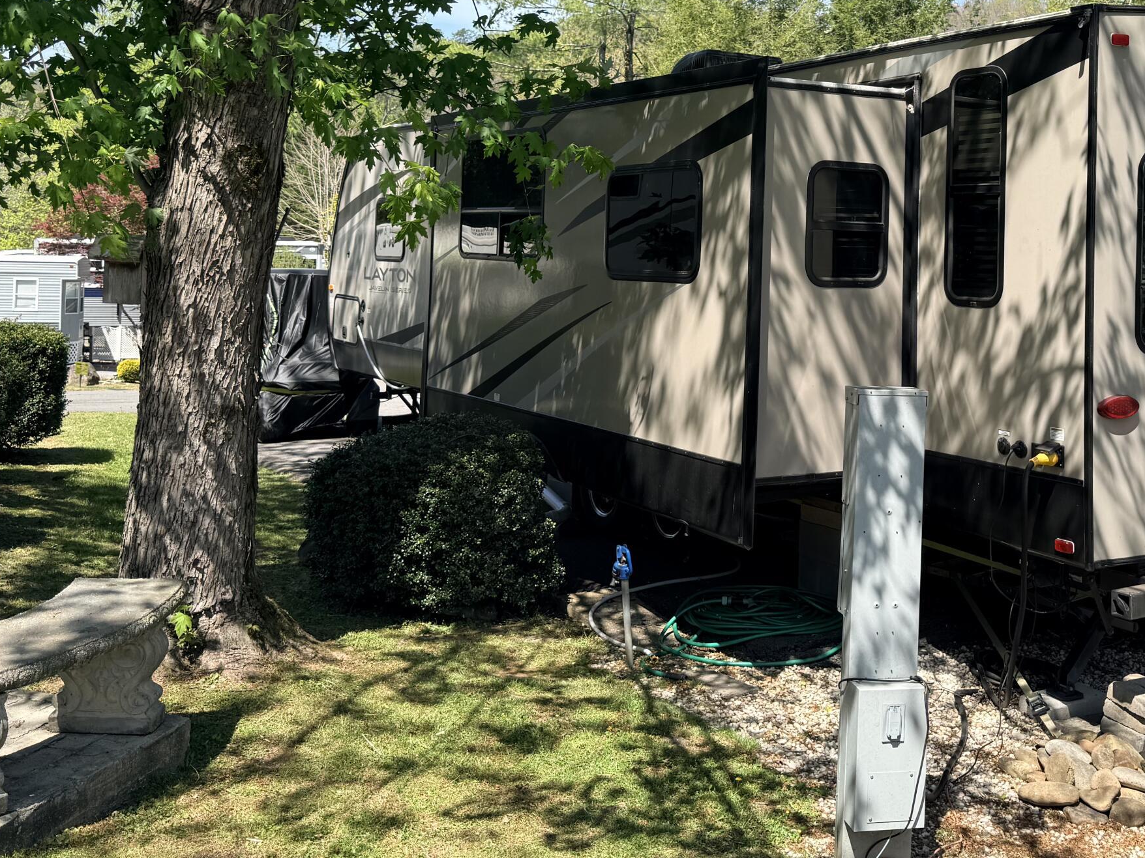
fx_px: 1356
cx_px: 760
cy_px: 225
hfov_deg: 45.1
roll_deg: -1.3
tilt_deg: +1.3
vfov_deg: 34.5
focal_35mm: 41
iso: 80
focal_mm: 6.76
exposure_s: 1/2232
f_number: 1.78
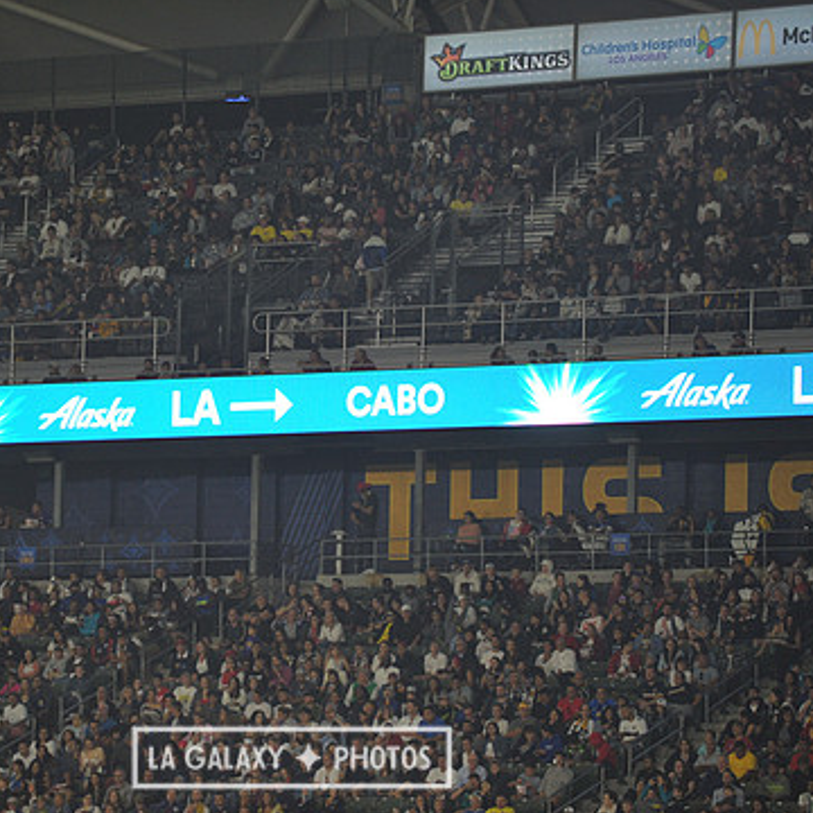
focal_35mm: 260
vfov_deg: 6.7
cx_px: 291
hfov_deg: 6.7
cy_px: 418
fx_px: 6909
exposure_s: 1/800
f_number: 2.8
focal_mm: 190
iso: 1250
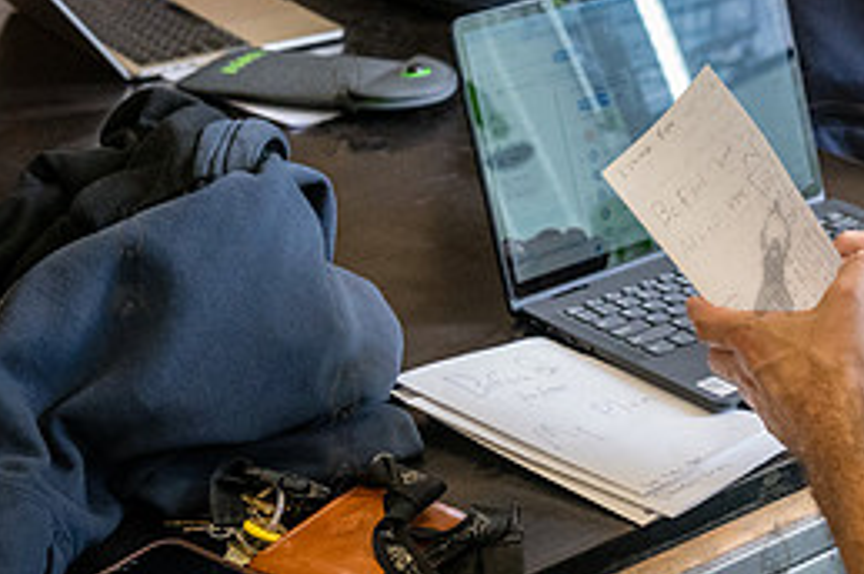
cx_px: 771
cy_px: 257
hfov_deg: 20.1
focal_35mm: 100
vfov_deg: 13.6
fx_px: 2397
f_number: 4.5
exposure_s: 1/1000
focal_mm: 44
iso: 6400
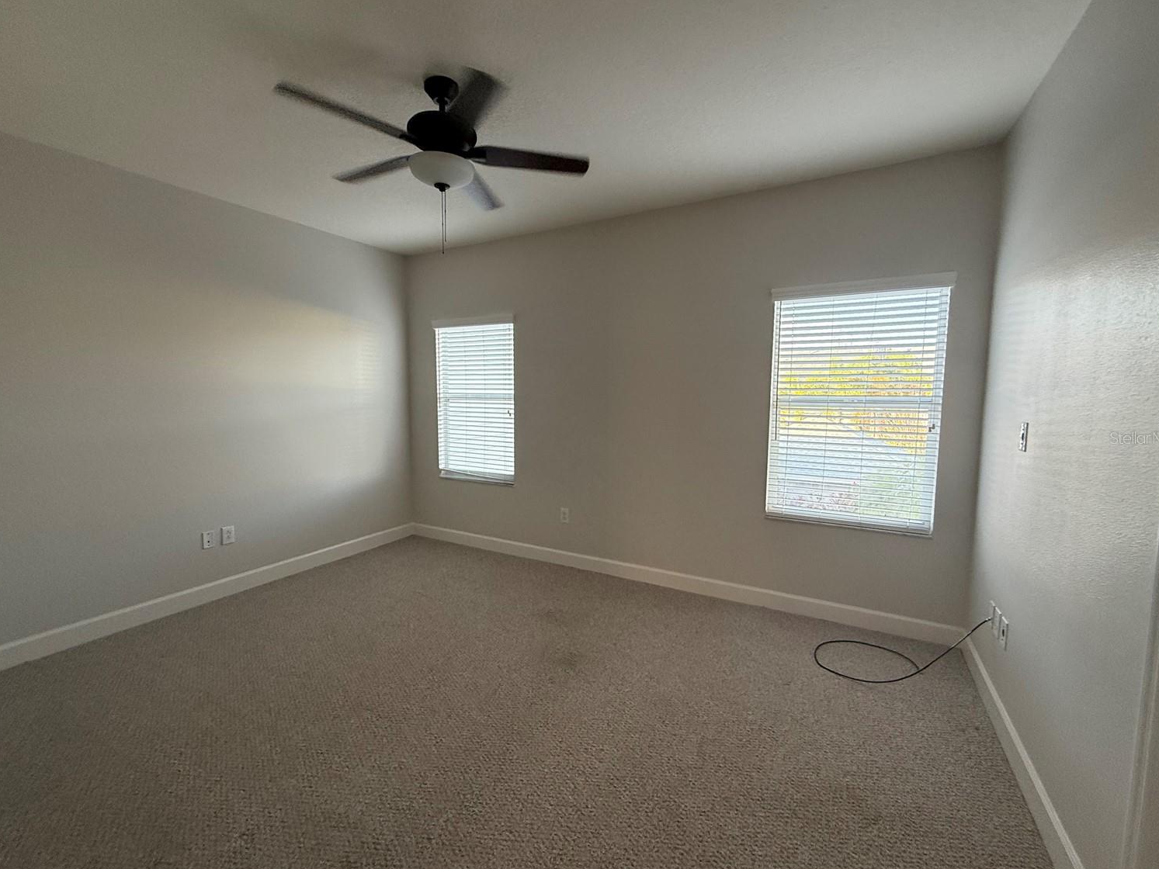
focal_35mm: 15
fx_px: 502
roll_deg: -0.4
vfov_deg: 81.8
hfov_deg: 98.1
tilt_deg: -5.5
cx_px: 562
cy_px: 438
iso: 200
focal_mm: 2.22
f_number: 2.2
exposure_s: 1/99
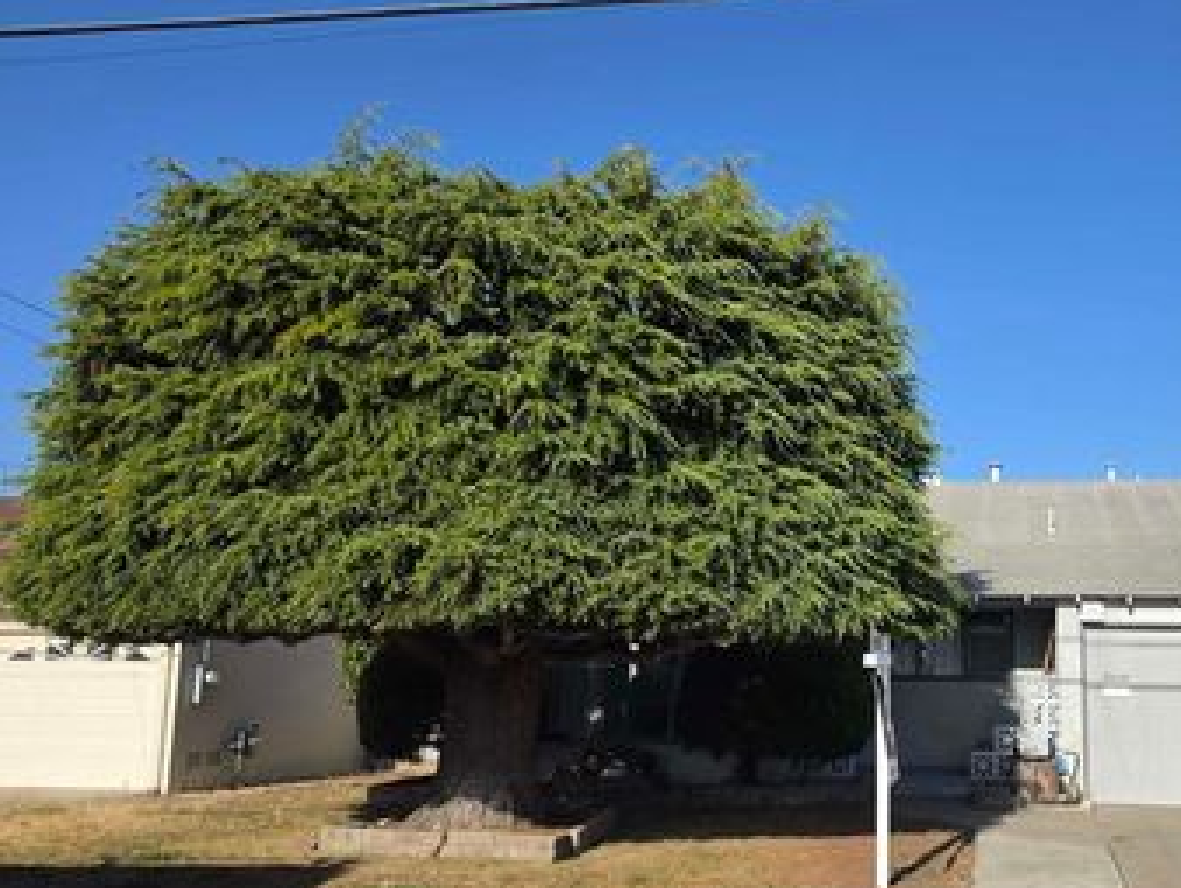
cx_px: 867
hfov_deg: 51.9
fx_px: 1161
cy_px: 477
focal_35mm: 34
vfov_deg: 41.8
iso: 64
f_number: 1.4
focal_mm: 6.5
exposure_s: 1/7622
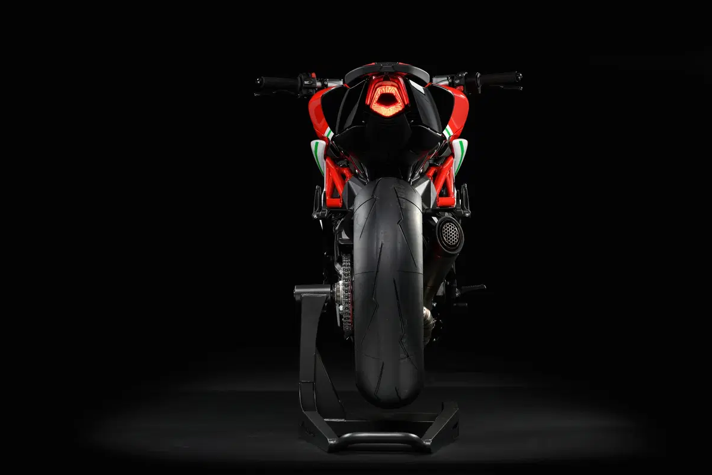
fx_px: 3282
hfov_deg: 12.4
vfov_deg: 8.3
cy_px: 237
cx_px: 356
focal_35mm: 166
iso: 31
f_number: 13
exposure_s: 1/60
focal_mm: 165
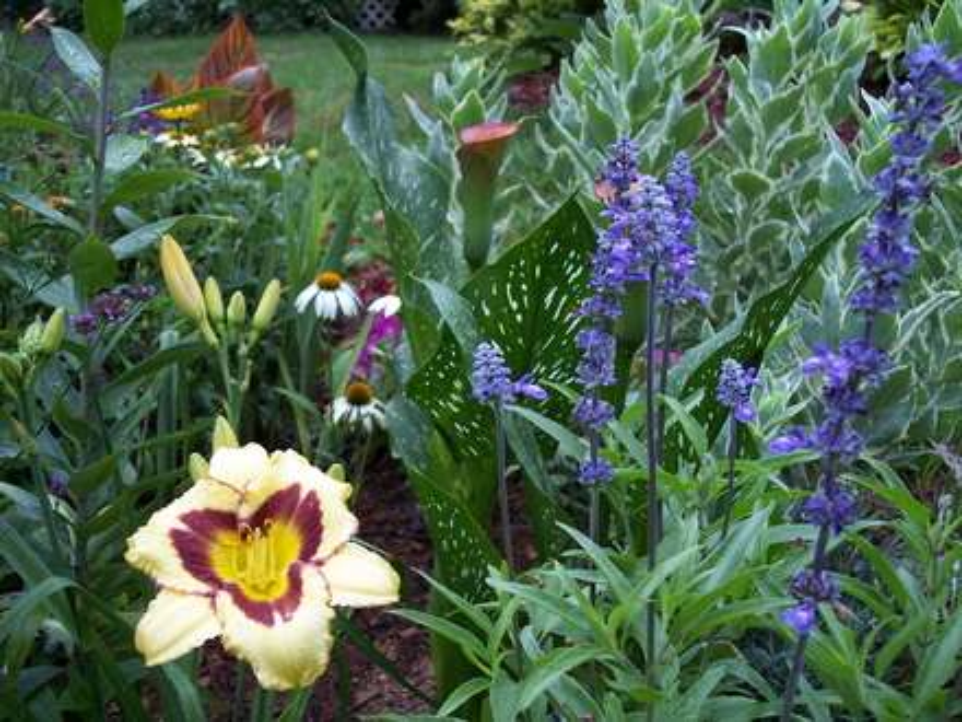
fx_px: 1084
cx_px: 481
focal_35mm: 39
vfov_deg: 36.8
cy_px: 361
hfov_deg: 47.9
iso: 100
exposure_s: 1/30
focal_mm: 8
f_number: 3.4
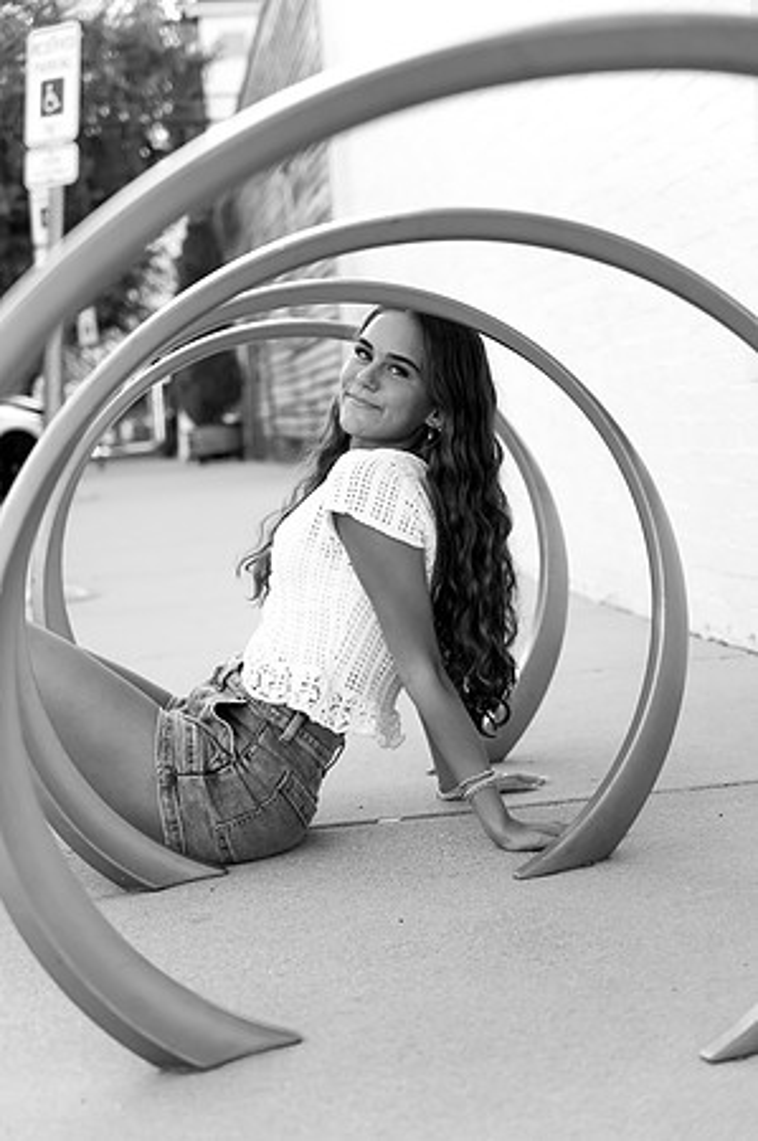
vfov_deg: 31.5
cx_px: 379
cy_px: 570
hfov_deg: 21.2
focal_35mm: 64
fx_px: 2026
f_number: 4
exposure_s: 1/1600
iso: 1600
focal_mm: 64
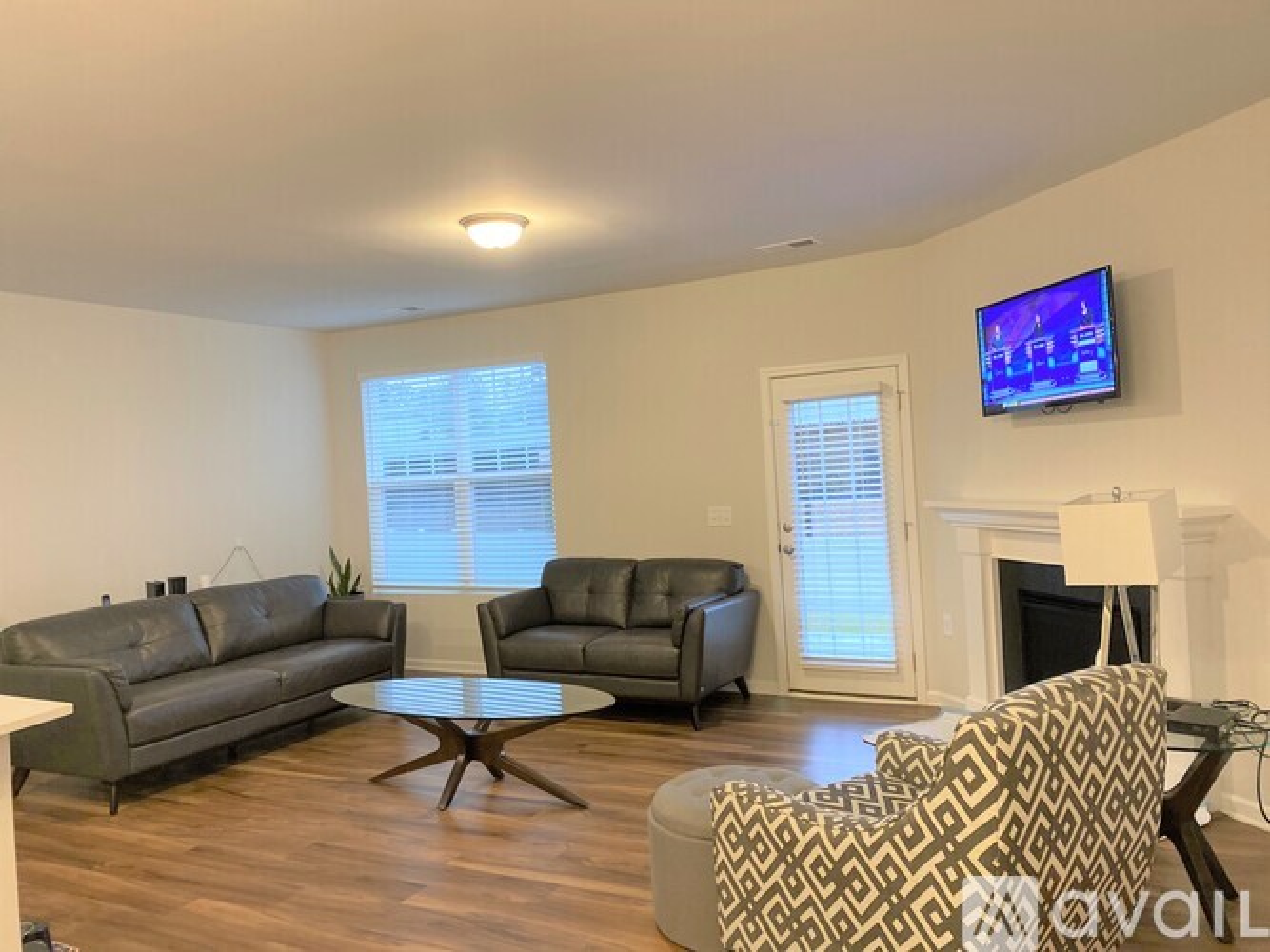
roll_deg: +2.4
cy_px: 476
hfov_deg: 67.3
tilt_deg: -0.6
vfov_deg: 53.0
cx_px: 635
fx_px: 954
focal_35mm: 26
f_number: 1.8
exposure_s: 1/60
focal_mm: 4.25
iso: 320
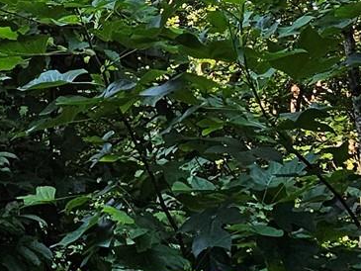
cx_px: 9
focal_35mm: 73
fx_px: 762
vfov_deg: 19.4
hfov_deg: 25.5
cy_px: -22
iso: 50
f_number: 2.2
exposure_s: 1/182
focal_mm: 2.2
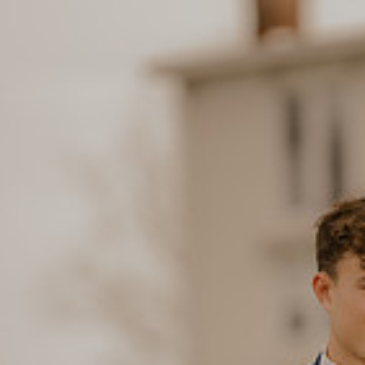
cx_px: 280
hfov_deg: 7.6
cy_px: 437
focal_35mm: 231
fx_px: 2756
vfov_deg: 7.5
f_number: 1.4
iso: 64
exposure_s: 1/1600
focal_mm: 85
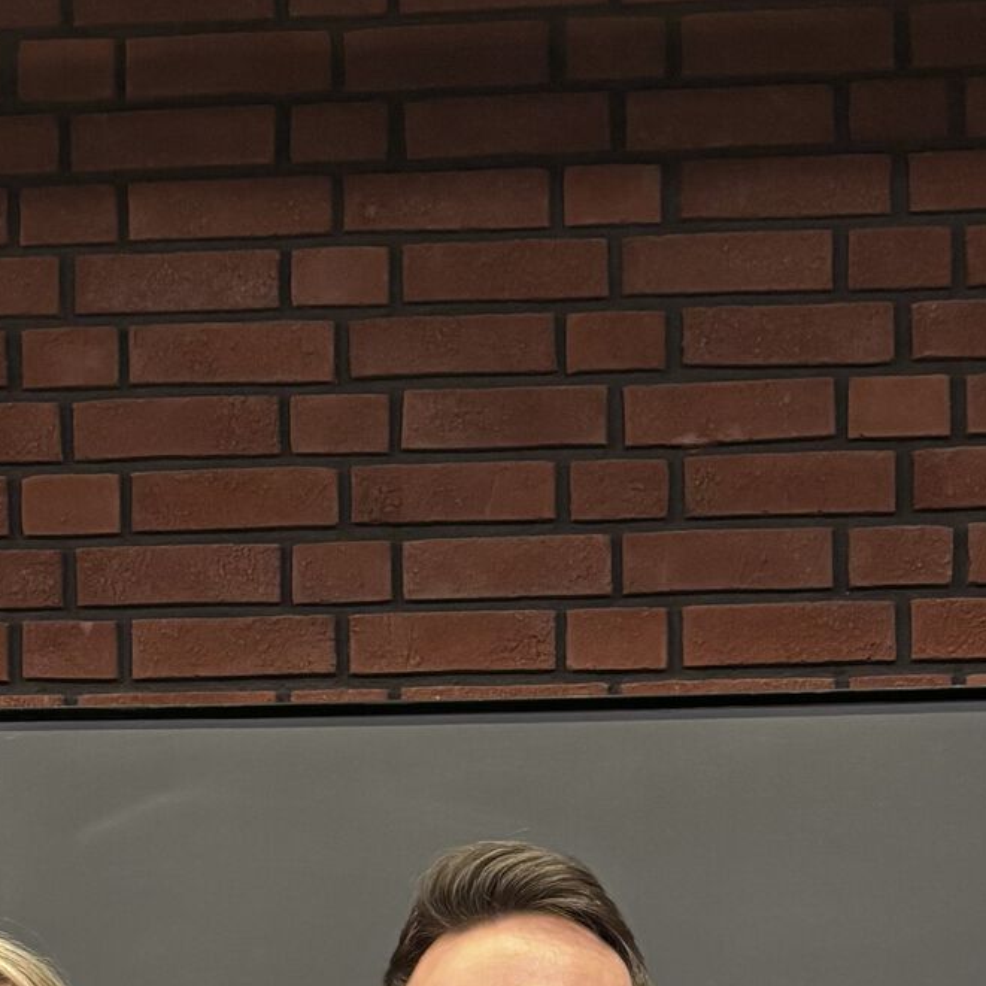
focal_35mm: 89
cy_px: 1334
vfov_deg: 18.0
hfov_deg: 19.4
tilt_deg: -0.6
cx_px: 324
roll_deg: -0.6
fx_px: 2868
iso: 320
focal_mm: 5.96
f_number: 1.6
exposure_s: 1/58
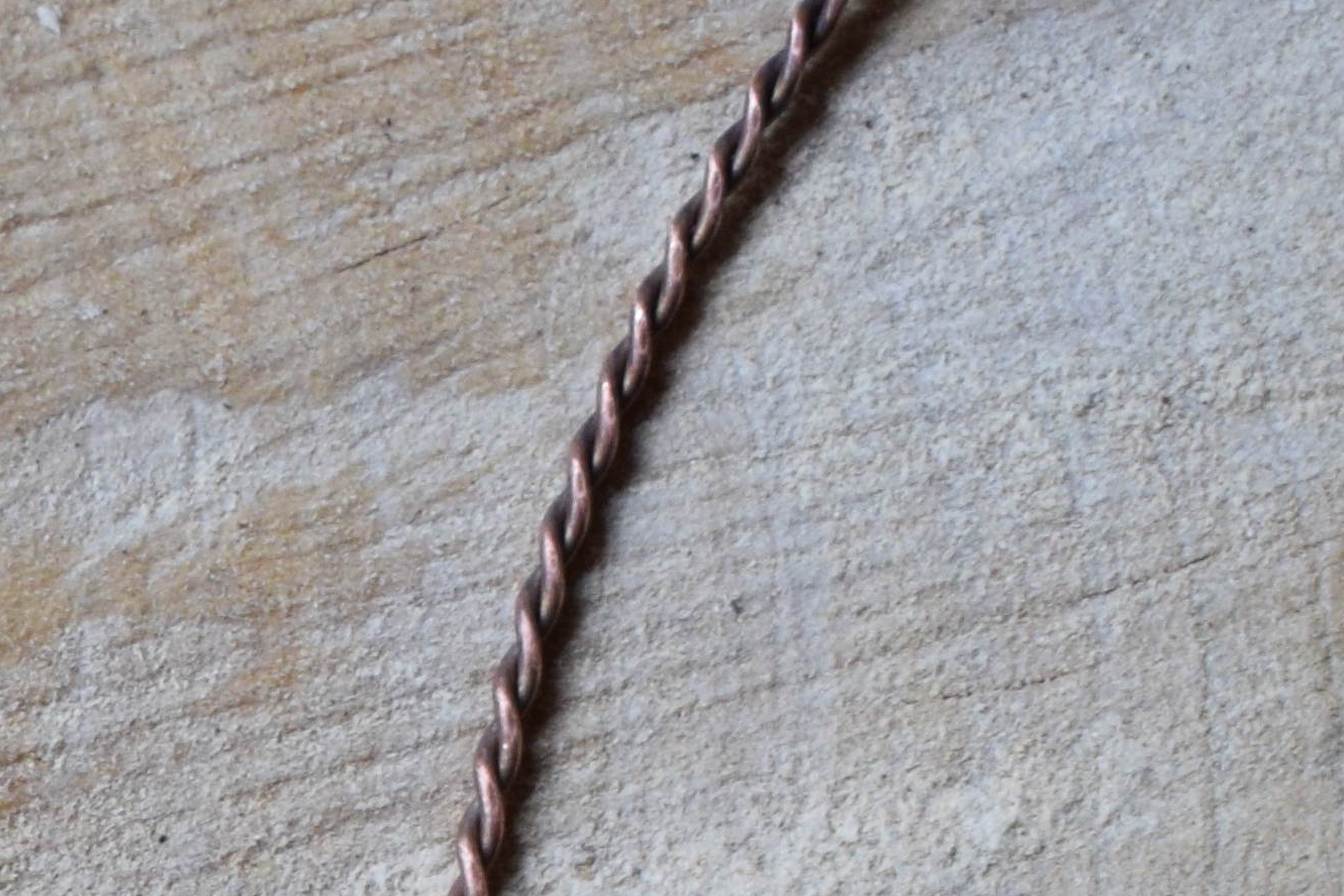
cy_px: 1878
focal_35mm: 196
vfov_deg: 6.7
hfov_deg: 10.2
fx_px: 7327
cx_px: -571
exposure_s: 1/125
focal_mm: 29
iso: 800
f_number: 5
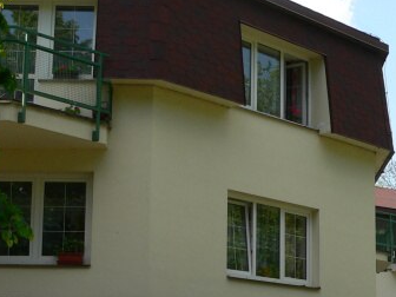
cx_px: 364
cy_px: 256
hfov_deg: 21.7
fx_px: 1007
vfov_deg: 16.6
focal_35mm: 88
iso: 80
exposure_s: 1/400
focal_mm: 6.2
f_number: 4
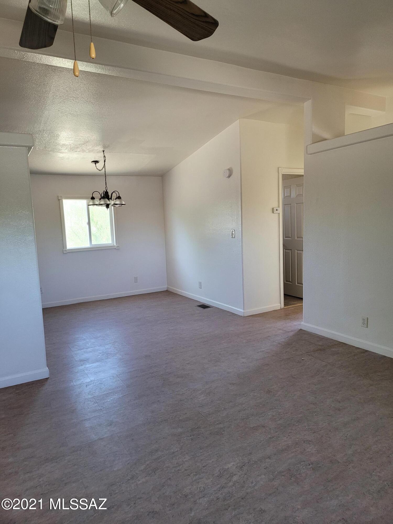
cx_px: 196
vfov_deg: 67.3
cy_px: 262
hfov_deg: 53.1
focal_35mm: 26
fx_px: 394
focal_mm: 5
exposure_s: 1/119
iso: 250
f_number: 1.8
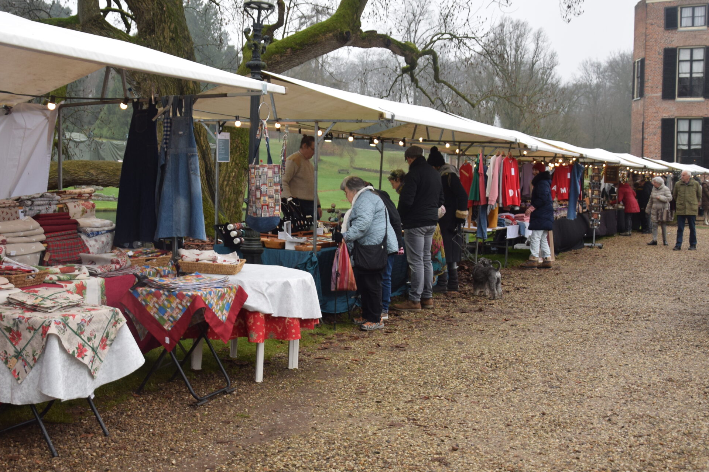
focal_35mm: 44
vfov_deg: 30.3
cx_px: 298
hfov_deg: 44.4
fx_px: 866
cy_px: 166
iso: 400
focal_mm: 22
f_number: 5
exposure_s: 1/100
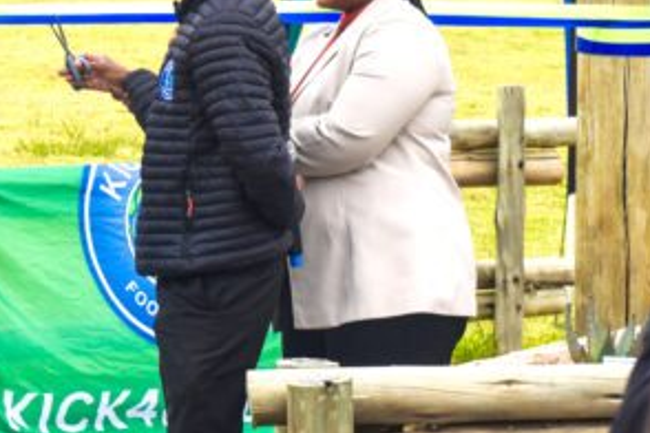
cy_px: 49
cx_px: -150
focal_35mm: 196
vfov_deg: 7.0
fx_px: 3539
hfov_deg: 10.3
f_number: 8
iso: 220
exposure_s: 1/200
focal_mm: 50
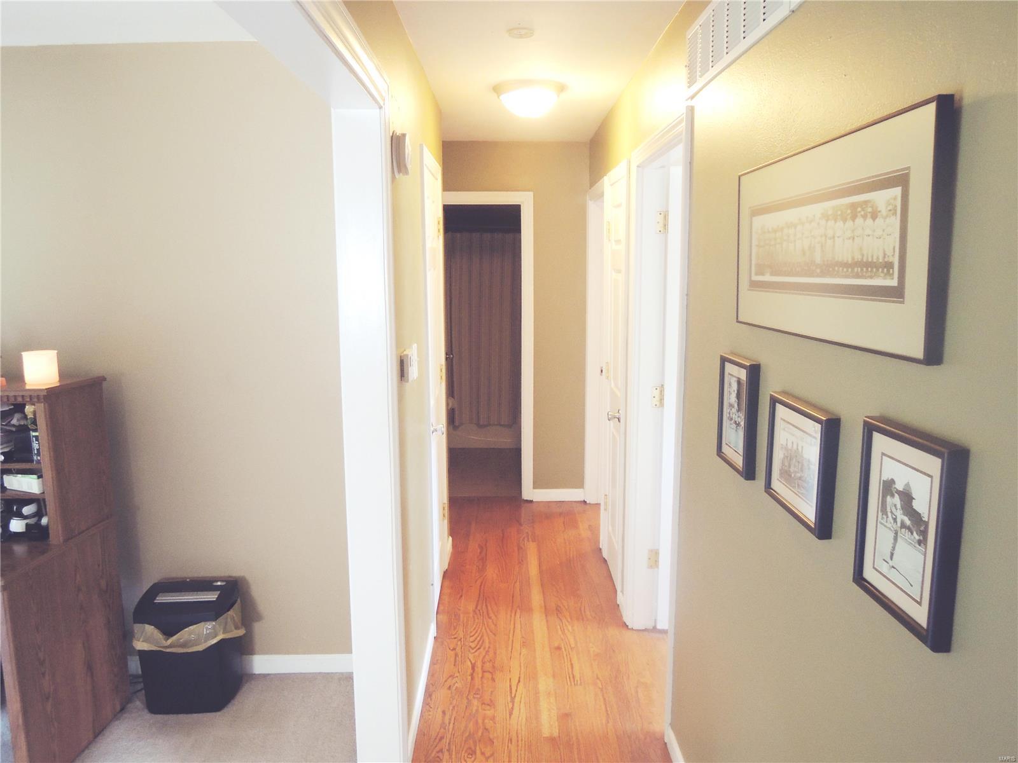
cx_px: 509
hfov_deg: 71.6
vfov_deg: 56.8
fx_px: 706
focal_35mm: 24
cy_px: 382
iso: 400
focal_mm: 4.3
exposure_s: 1/13
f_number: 2.8
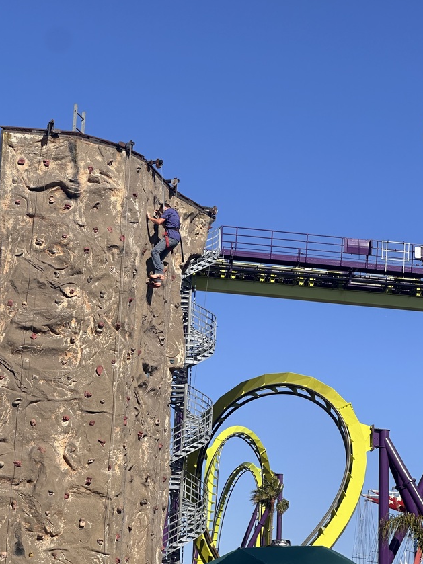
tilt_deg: +15.6
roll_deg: -3.8
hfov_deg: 15.7
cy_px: 275
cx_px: 170
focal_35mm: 94
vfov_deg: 20.9
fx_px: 1532
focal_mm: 9
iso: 32
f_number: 2.8
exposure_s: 1/881
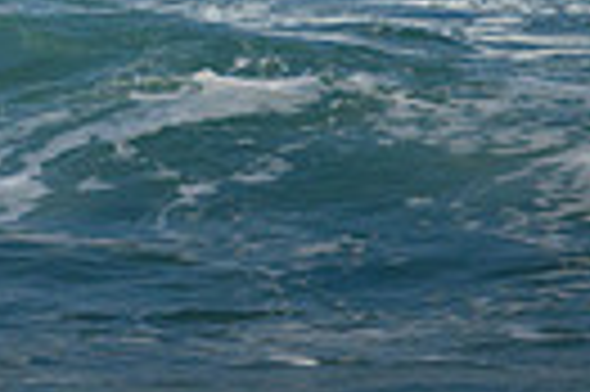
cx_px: -441
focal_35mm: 3549
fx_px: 58091
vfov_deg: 0.4
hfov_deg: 0.6
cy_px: -430
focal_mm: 800
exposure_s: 1/2000
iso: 720
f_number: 11
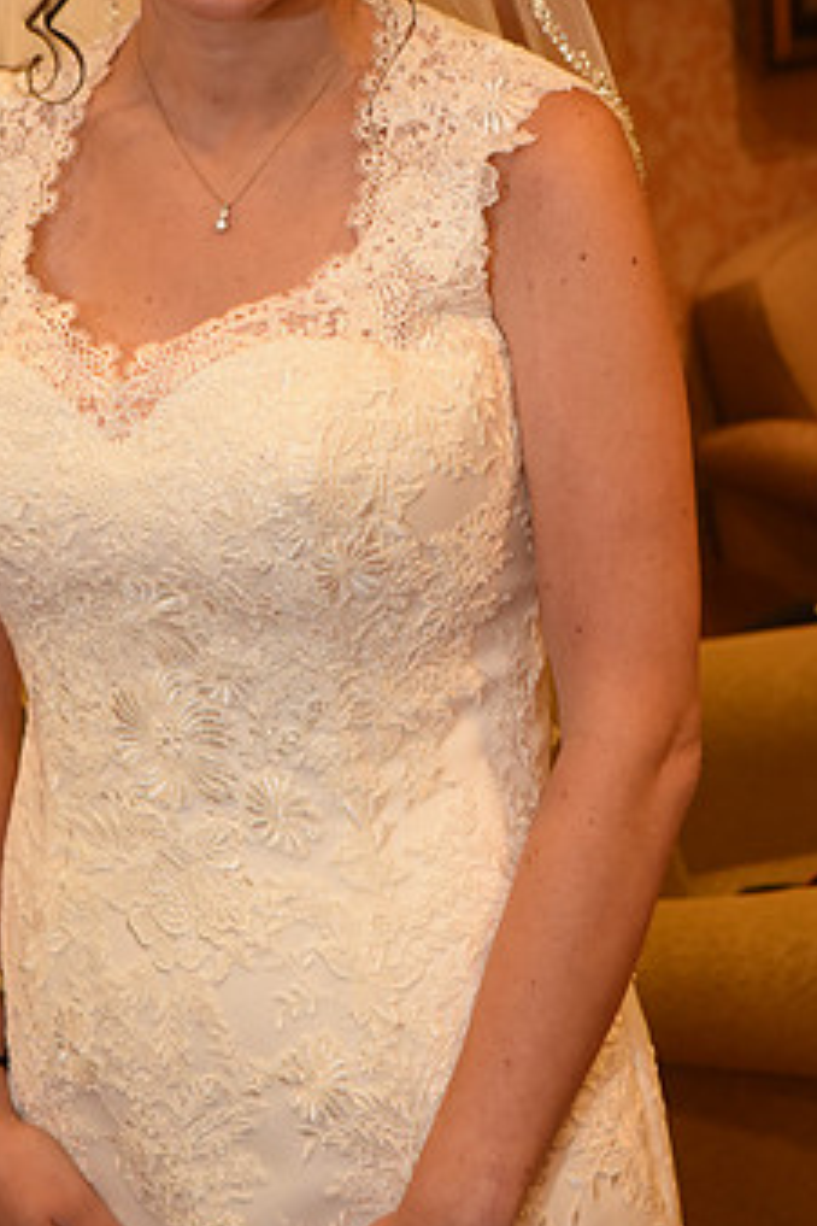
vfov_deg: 21.4
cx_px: 258
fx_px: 3200
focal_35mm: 94
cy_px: 264
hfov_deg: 14.5
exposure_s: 1/60
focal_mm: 55
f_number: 6.3
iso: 2000
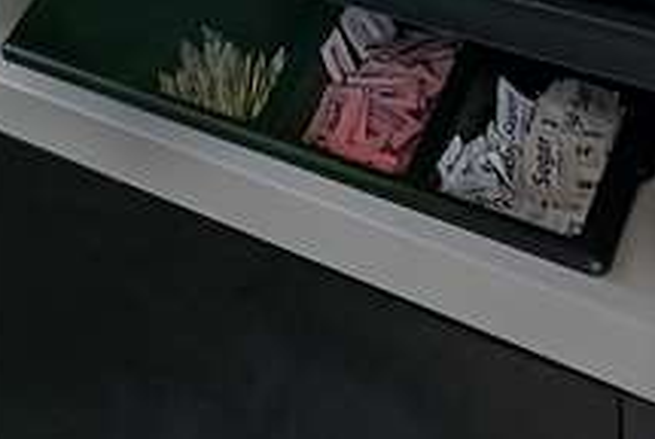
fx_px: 1385
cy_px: -479
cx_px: -486
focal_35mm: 76
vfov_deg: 14.5
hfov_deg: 20.2
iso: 100
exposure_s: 1/1.67
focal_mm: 16
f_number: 9
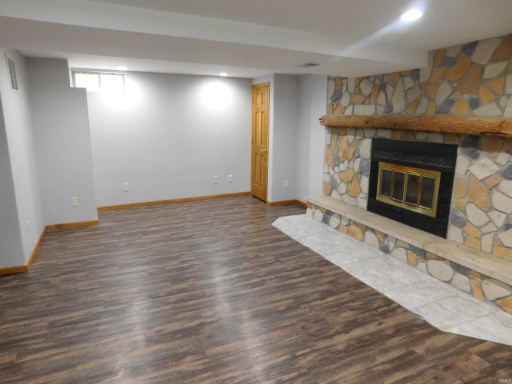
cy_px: 192
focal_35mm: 23
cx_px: 256
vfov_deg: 58.9
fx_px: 340
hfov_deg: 73.9
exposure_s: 1/30
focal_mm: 4
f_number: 3
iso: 360
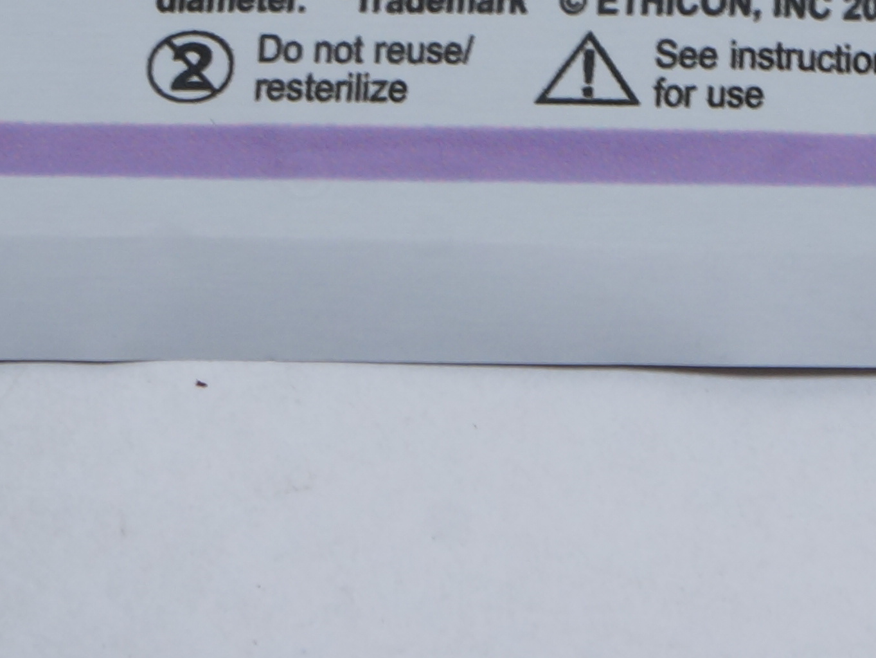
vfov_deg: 6.7
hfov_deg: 9.1
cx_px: 711
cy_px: -232
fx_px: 5518
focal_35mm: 218
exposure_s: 1/20
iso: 400
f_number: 11
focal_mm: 42
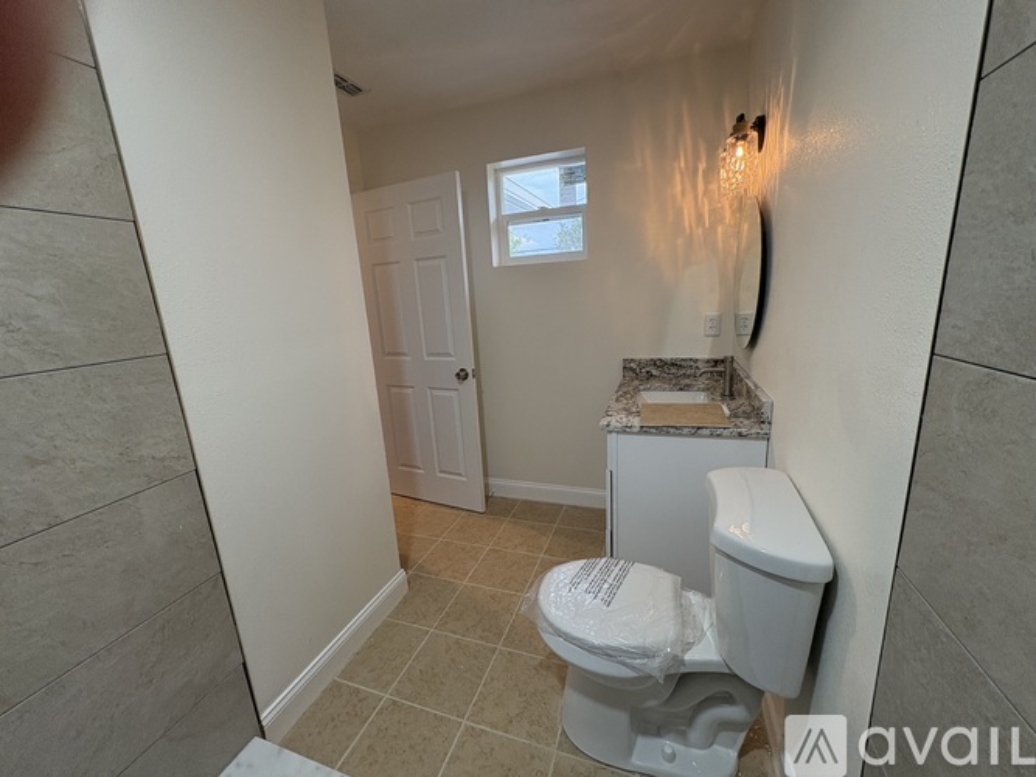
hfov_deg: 102.1
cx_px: 518
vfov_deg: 85.7
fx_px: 419
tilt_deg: -11.8
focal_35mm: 14
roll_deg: +4.3
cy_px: 388
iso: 250
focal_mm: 2.22
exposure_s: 1/60
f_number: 2.2
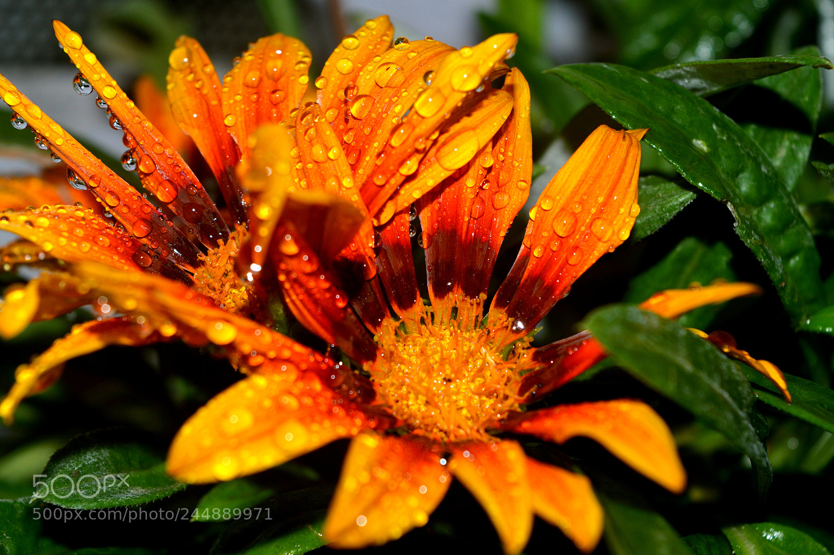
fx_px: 1910
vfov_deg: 16.5
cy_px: 278
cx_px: 417
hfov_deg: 24.6
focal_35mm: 82
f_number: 8
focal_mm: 55
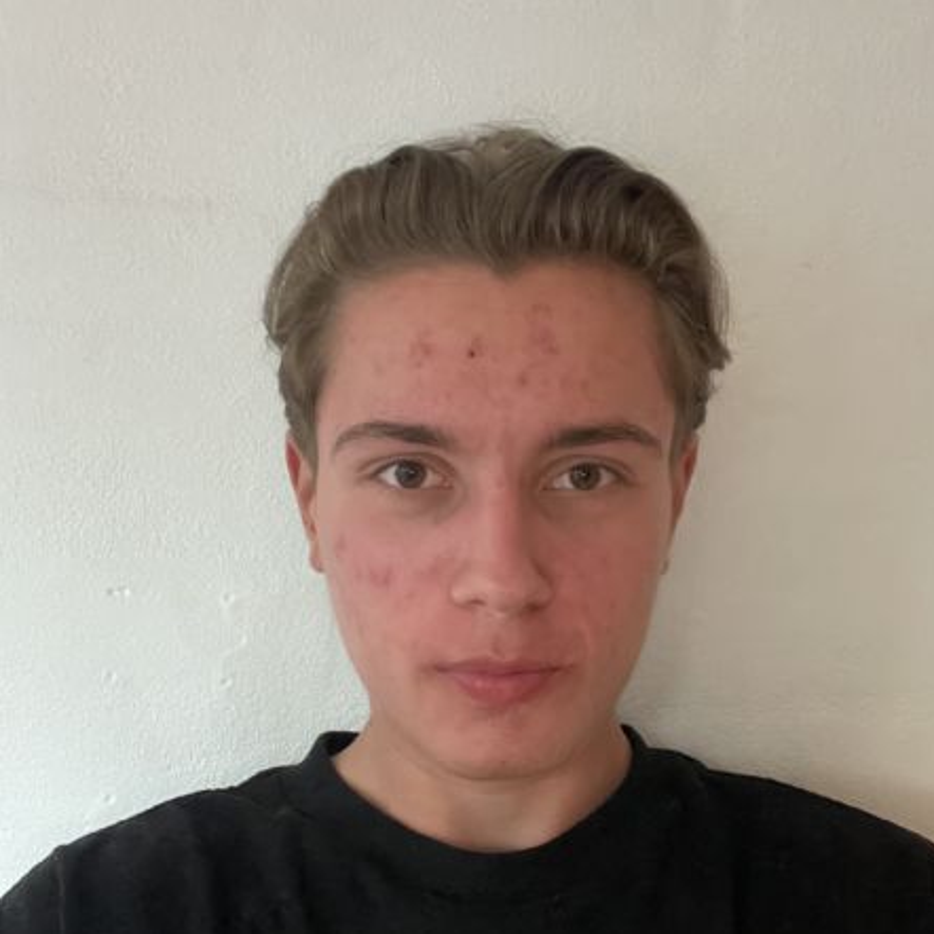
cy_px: 516
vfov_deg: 46.0
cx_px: 473
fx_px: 1099
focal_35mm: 36
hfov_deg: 46.0
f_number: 2.2
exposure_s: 1/17
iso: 1000
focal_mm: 2.71
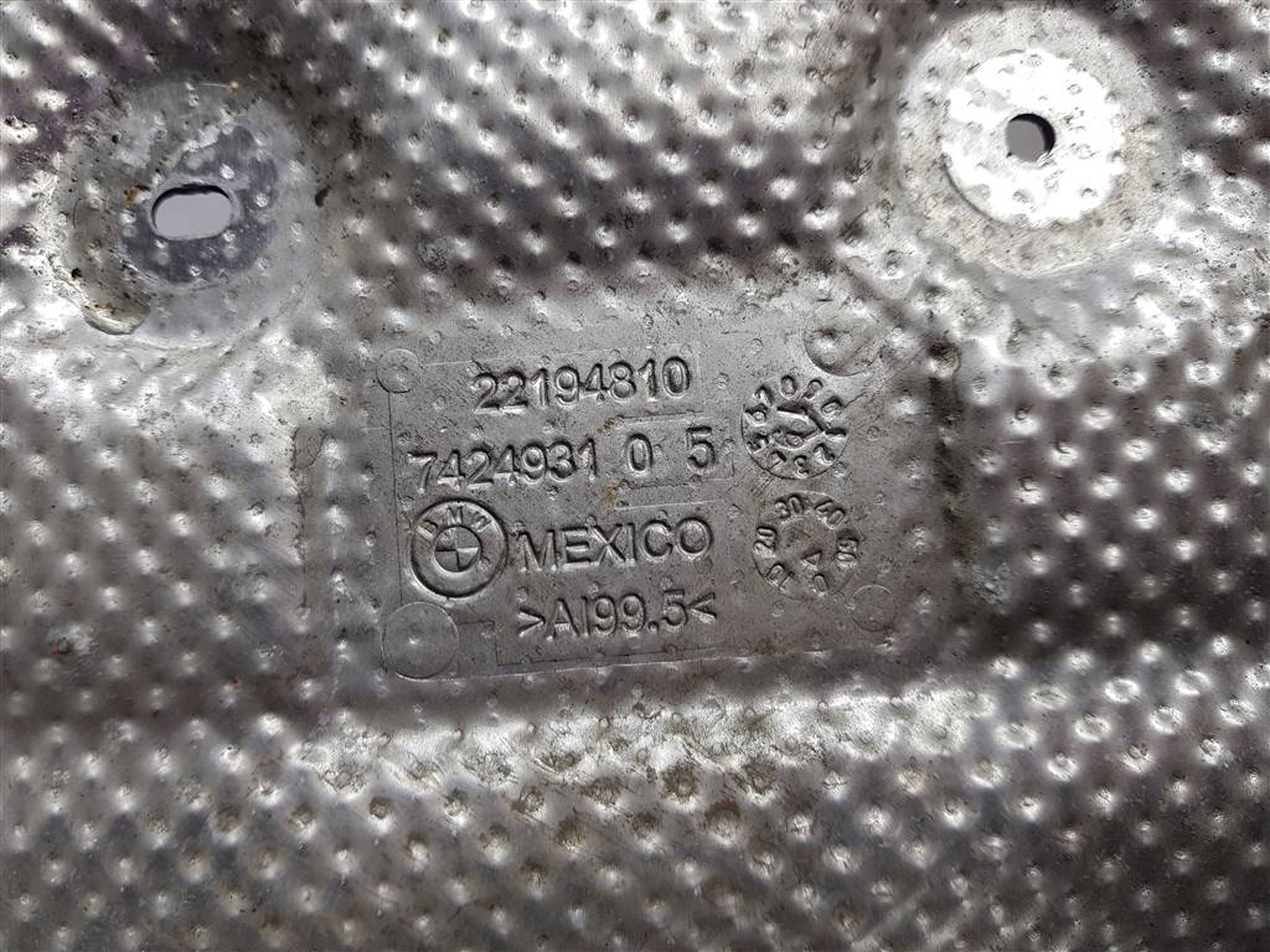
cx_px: 635
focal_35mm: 26
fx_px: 954
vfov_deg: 53.1
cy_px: 476
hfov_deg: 67.3
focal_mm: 4.2
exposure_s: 1/100
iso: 50
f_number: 1.7
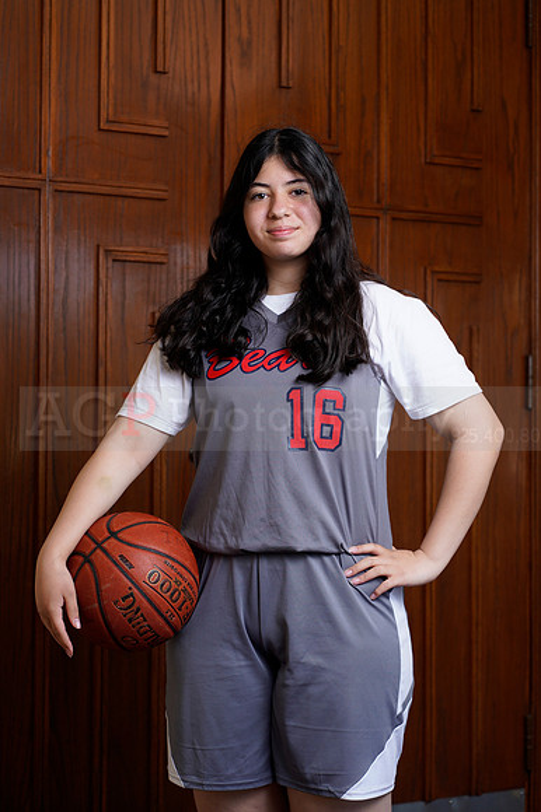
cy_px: 406
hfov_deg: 16.1
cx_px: 270
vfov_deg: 23.9
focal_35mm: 85
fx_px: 1918
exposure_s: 1/250
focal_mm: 85
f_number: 5.6
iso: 200
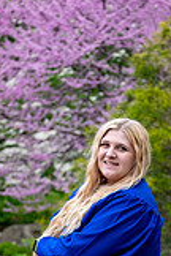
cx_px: 117
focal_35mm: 208
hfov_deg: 6.6
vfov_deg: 9.8
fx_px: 1482
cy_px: 277
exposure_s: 1/250
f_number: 2.8
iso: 250
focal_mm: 50
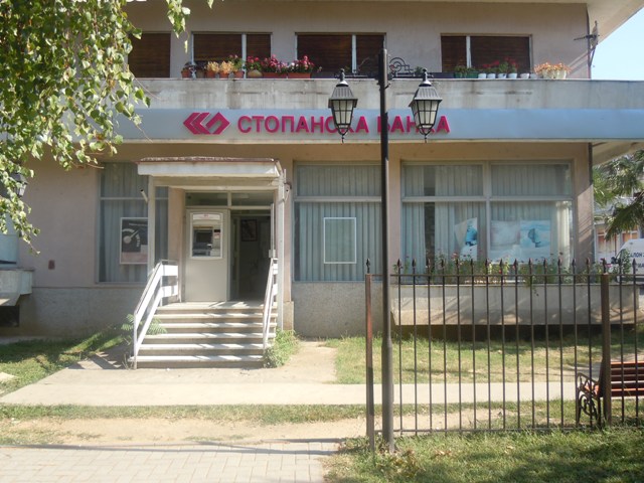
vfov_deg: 46.8
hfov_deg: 60.0
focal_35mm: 30
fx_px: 558
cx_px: 322
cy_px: 242
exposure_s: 1/320
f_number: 3.5
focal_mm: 5.4
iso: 100
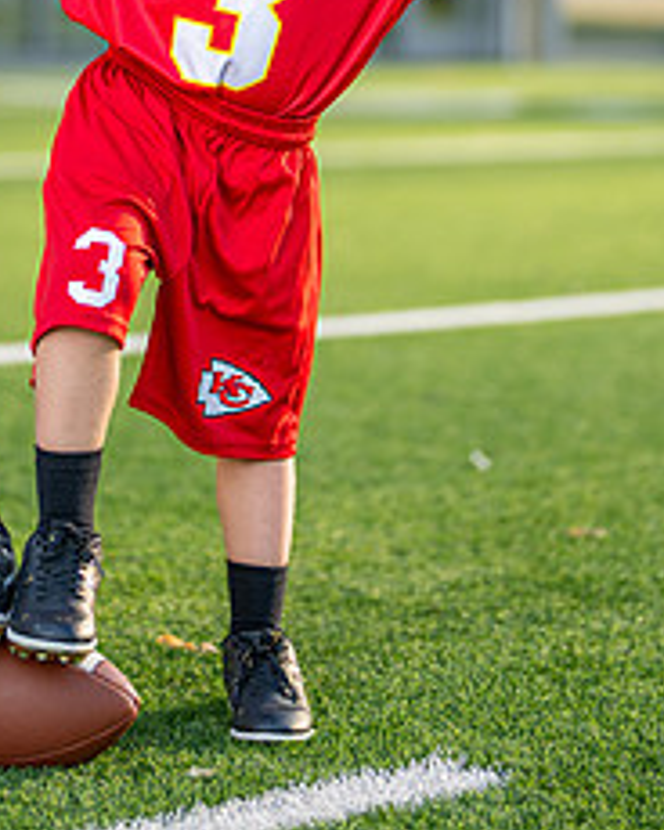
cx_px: 214
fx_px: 3488
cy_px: 75
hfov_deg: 10.9
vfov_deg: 13.4
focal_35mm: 142
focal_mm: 50
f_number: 1.2
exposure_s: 1/2000
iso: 100
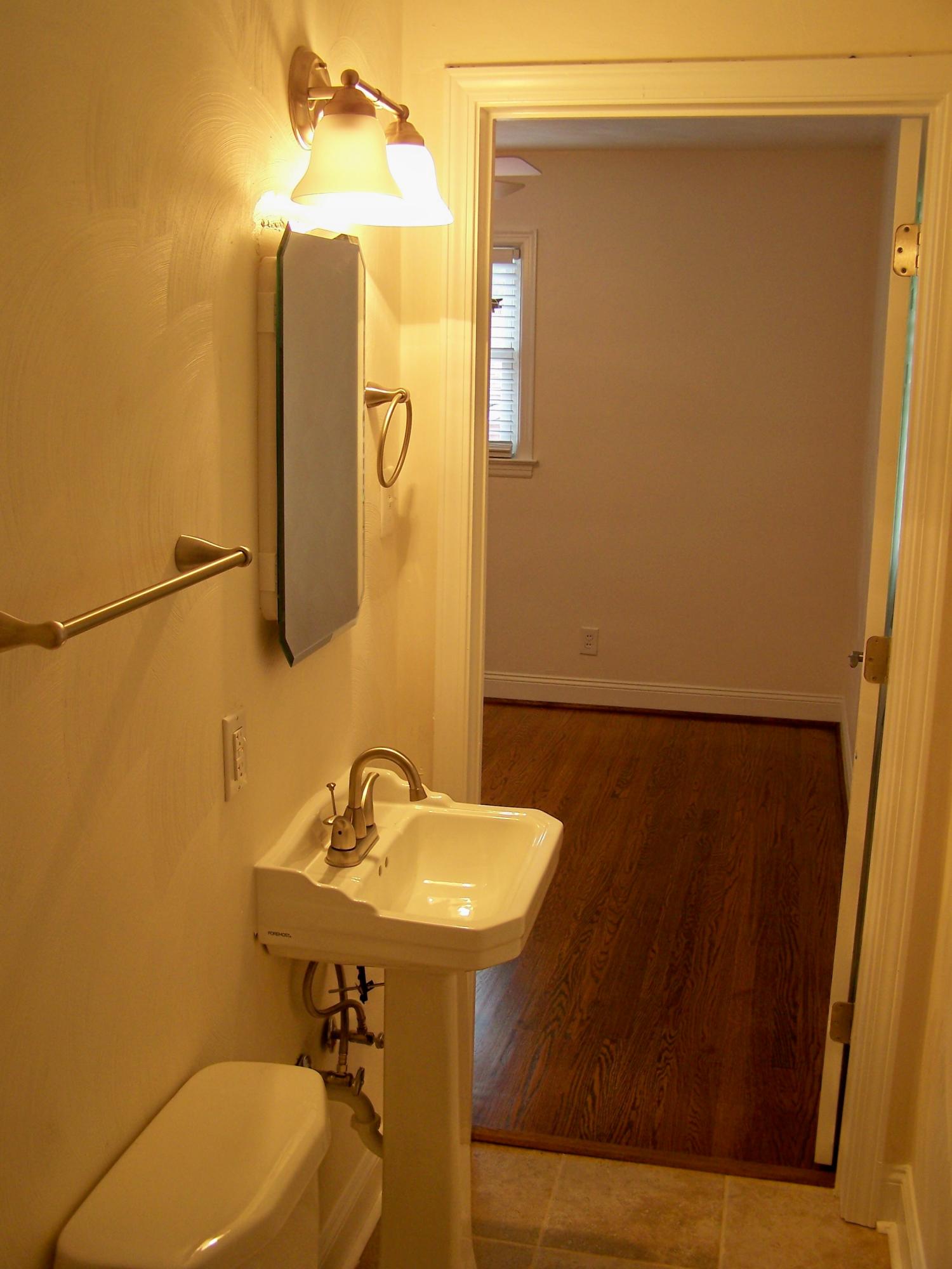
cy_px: 634
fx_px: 1393
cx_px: 476
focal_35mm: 38
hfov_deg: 37.7
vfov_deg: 49.0
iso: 64
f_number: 2.8
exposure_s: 1/15
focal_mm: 6.3
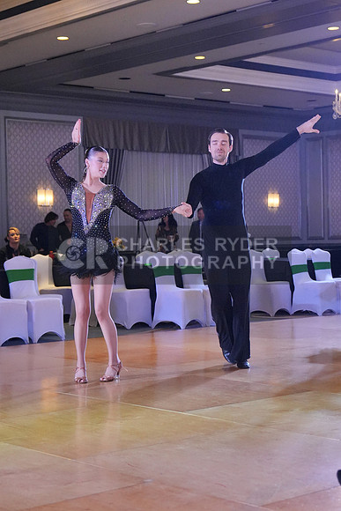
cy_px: 256
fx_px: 994
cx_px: 170
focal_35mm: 70
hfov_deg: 19.5
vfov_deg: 28.8
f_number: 3.2
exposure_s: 1/500
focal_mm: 47
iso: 5000
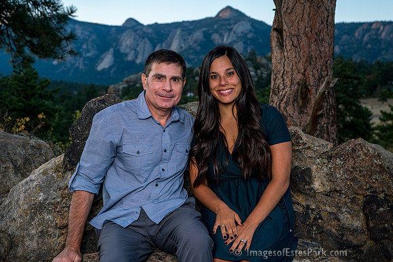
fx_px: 546
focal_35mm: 50
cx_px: 196
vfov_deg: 27.0
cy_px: 131
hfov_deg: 39.6
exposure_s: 1/160
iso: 160
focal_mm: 50
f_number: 5.6
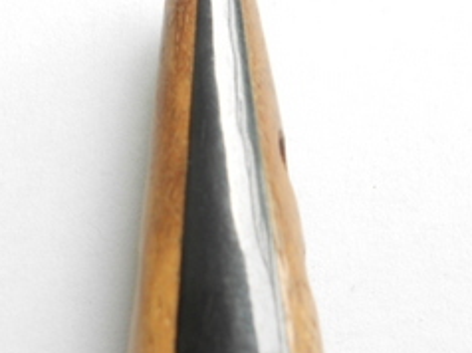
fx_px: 831
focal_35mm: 61
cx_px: 230
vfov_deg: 24.0
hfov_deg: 31.7
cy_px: 197
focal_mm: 5.1
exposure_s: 1/40
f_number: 3.4
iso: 80
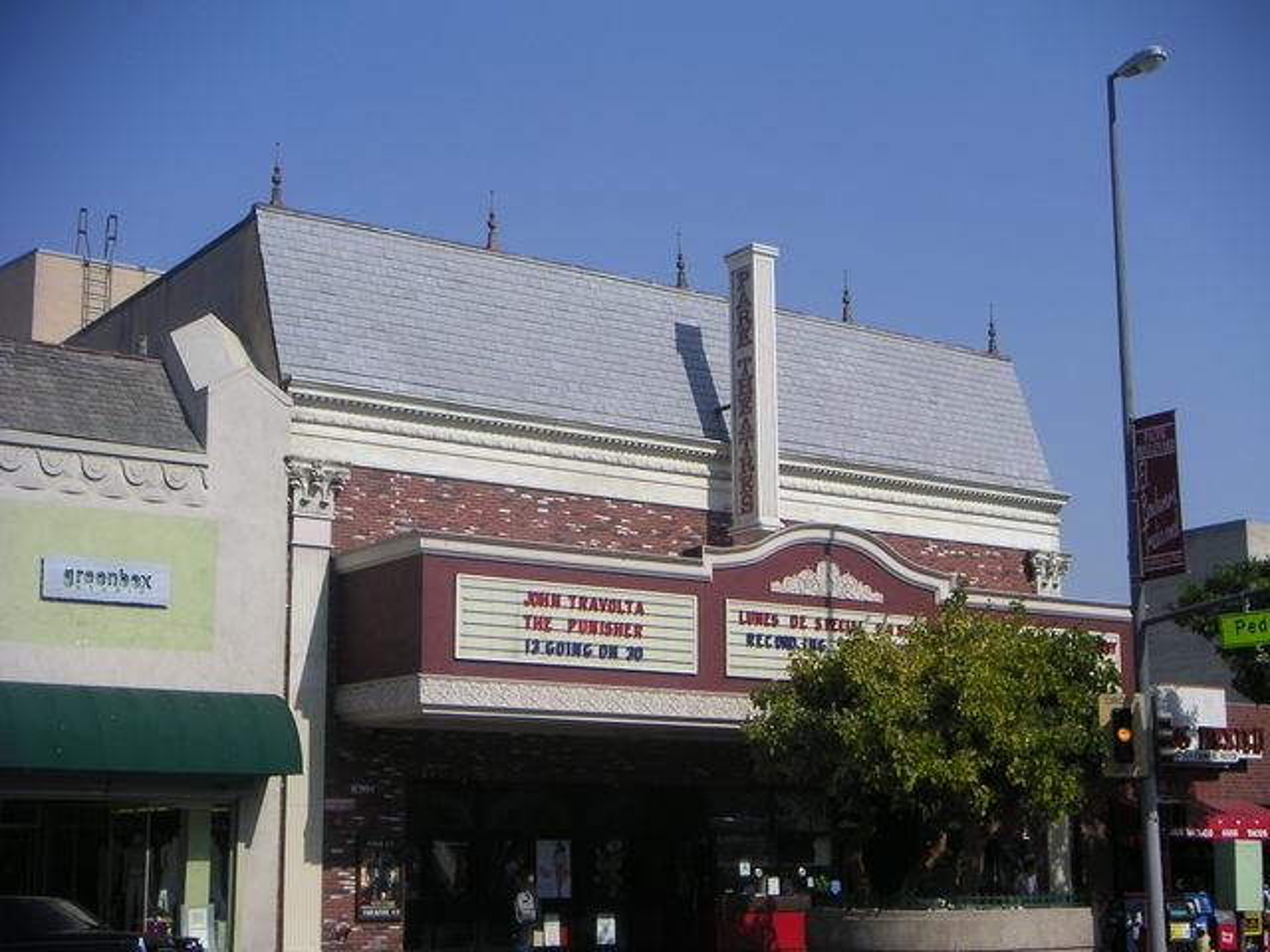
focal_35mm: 48
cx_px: 635
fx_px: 1761
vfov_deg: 30.3
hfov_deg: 39.7
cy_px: 476
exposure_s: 1/250
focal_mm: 7.5
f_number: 6.7
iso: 50
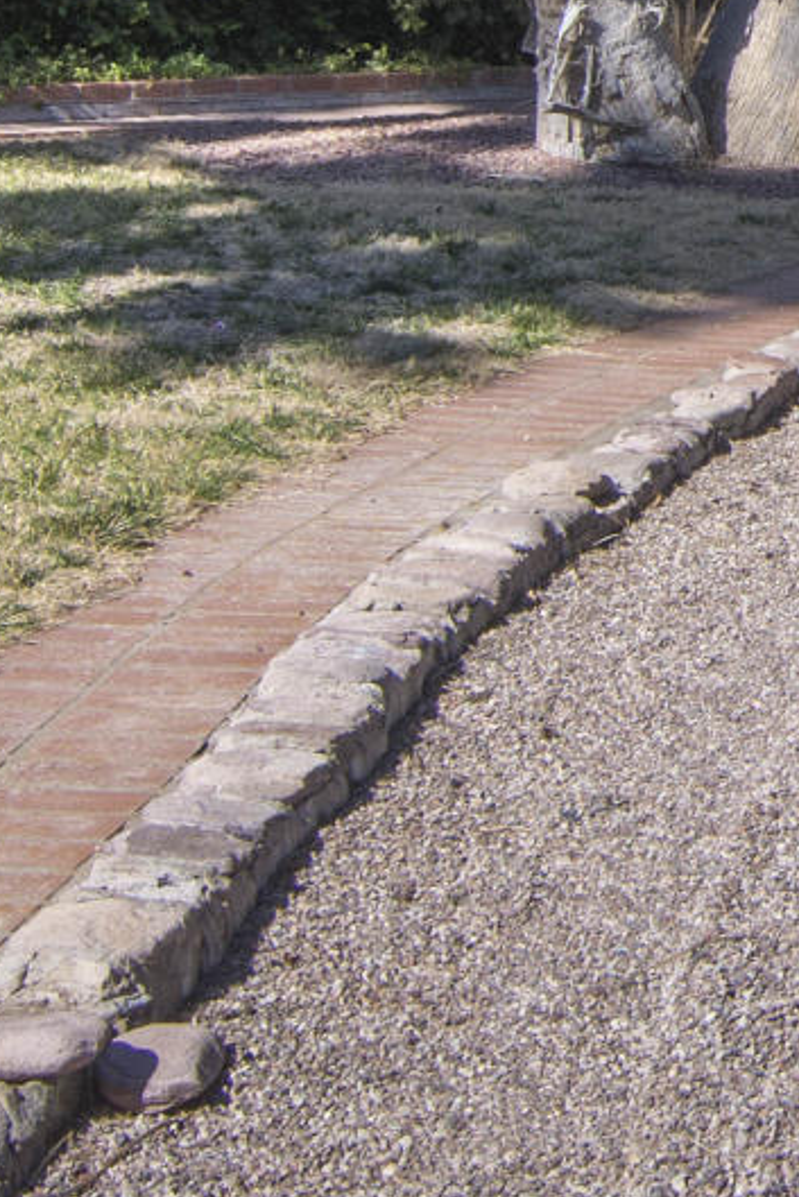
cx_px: 1317
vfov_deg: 19.3
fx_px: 3393
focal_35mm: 102
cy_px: -66
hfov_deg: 12.5
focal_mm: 12
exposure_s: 1/125
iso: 100
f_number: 9
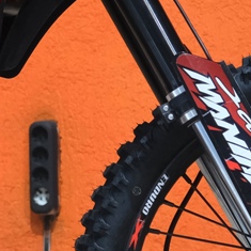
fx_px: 2797
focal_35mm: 341
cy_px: 57
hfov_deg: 5.1
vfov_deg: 5.1
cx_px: -153
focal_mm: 39.3
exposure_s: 1/125
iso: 1600
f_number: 4
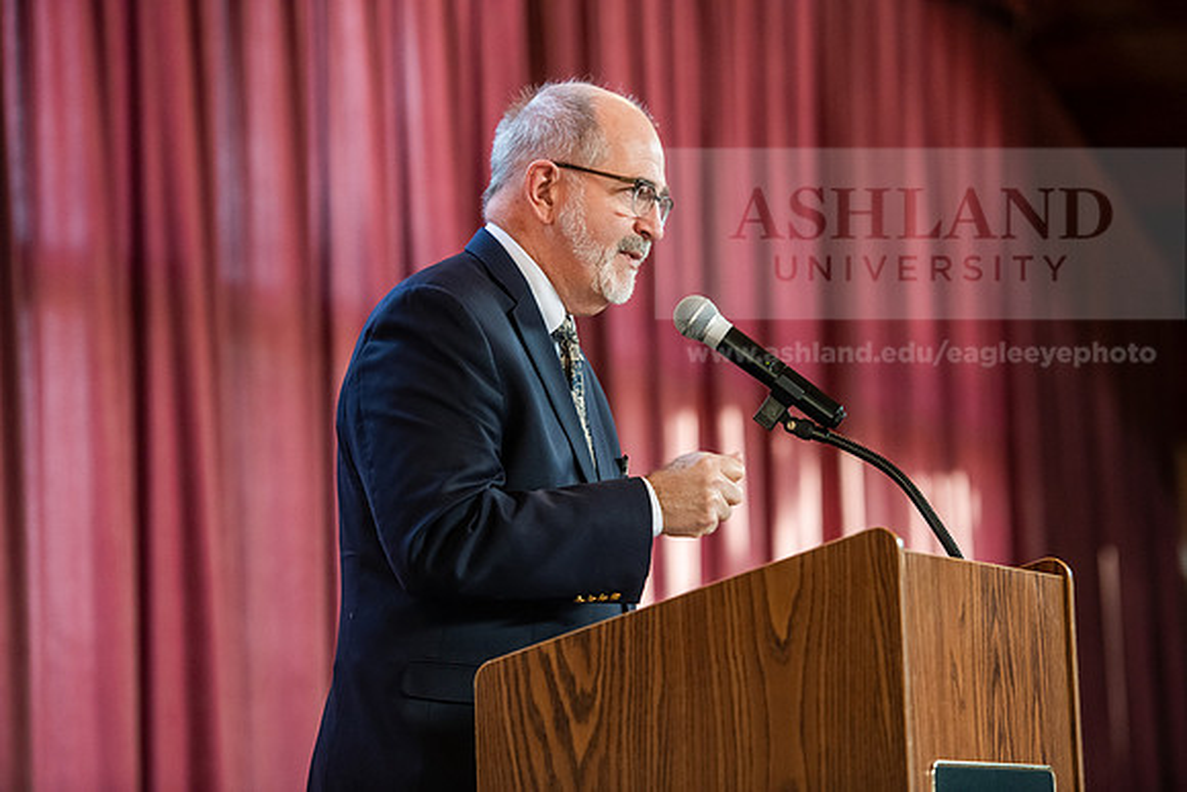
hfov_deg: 15.2
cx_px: 594
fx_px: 4452
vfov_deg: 10.2
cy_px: 396
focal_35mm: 135
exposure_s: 1/200
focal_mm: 135
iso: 2500
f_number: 3.2
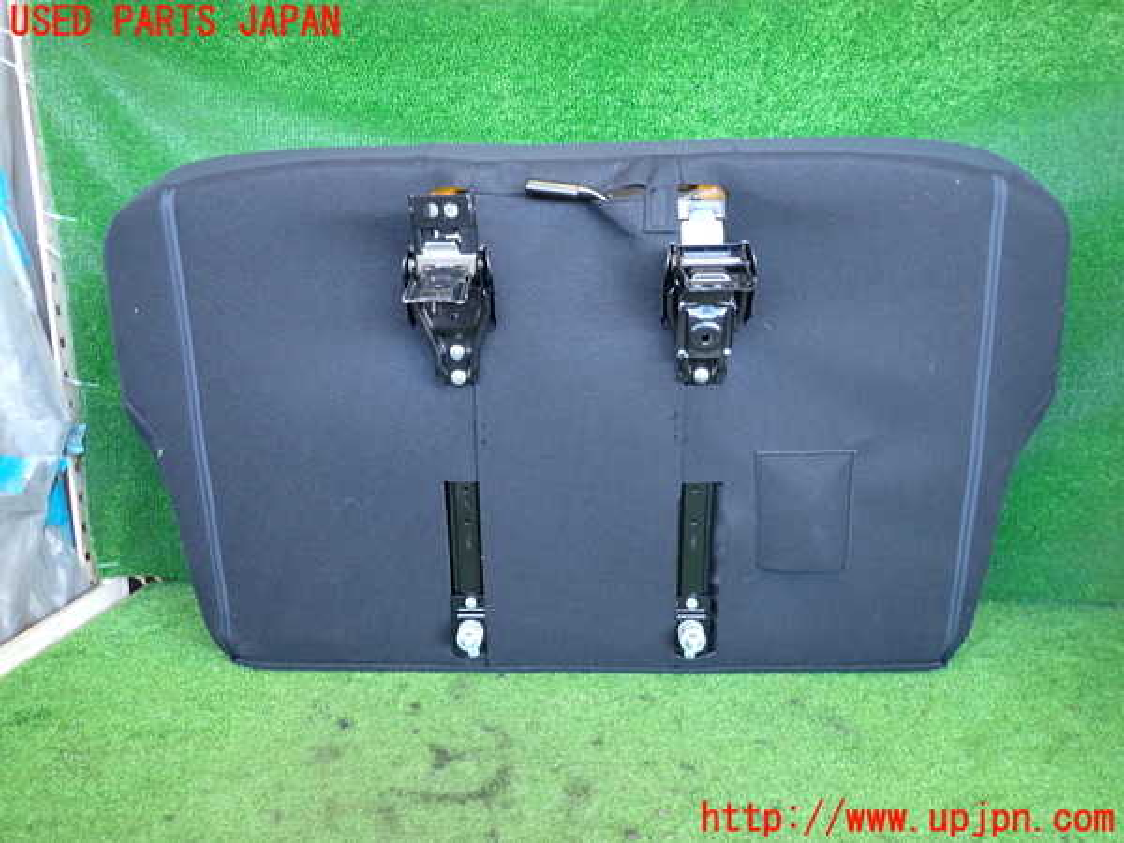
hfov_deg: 69.4
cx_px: 562
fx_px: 812
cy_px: 422
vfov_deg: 54.9
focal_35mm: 25
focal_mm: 4.5
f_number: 2
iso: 250
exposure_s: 1/30
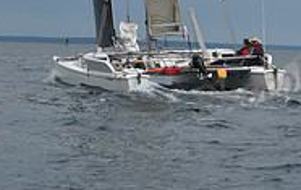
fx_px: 1824
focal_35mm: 222
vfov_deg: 5.8
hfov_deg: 9.4
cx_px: 111
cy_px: -149
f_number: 11
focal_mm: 70
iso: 250
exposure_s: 1/800
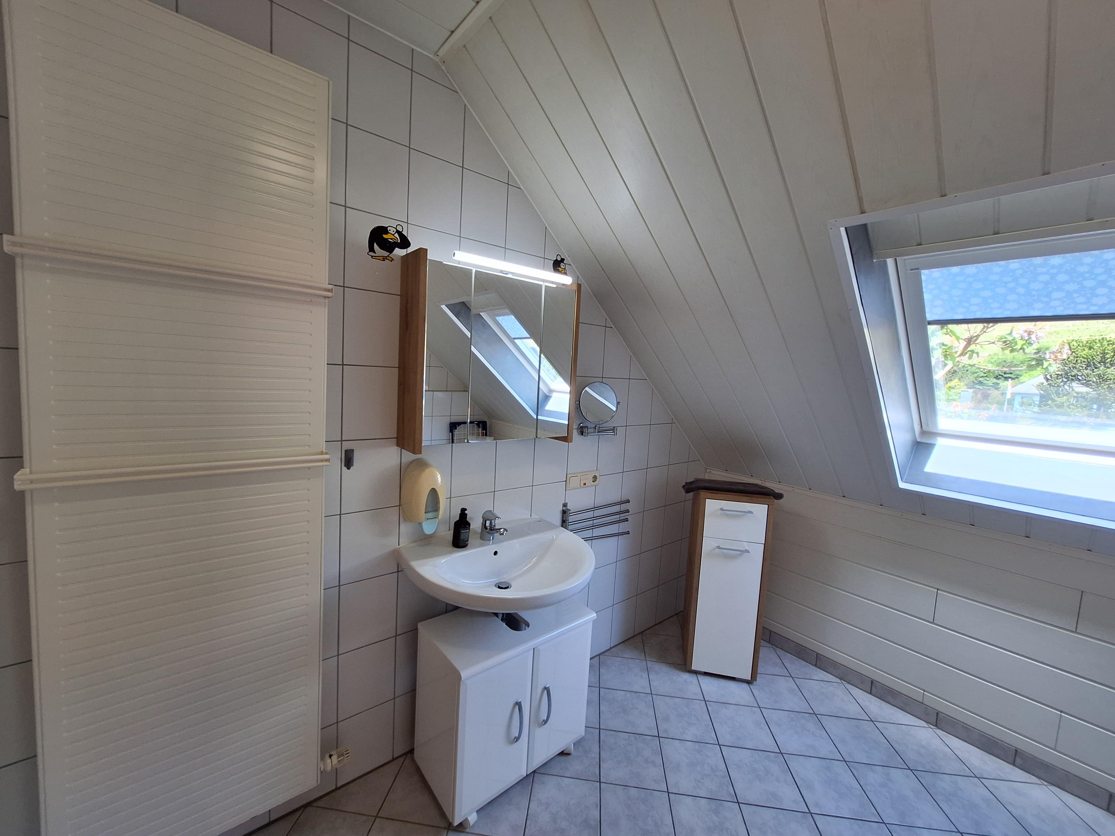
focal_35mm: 13
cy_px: 418
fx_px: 419
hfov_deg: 106.2
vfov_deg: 89.9
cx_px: 558
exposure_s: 1/100
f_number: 2.2
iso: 64
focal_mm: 1.74
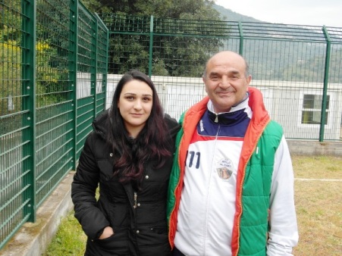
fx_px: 405
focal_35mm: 41
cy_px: 128
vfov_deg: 35.1
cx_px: 171
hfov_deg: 45.8
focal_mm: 6.8
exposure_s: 1/180
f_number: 3.6
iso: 100
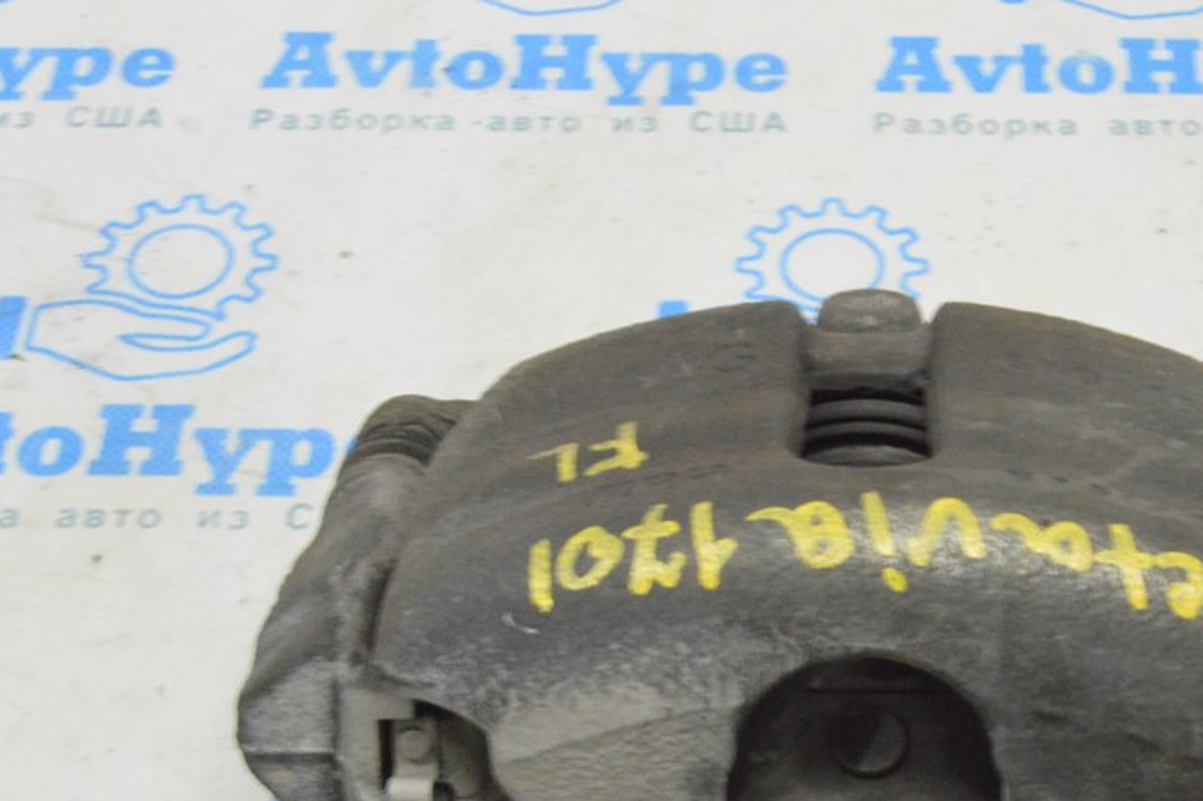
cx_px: 899
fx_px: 2698
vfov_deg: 16.8
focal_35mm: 81
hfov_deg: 24.9
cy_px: 587
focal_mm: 35
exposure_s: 1/15
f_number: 20
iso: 6400
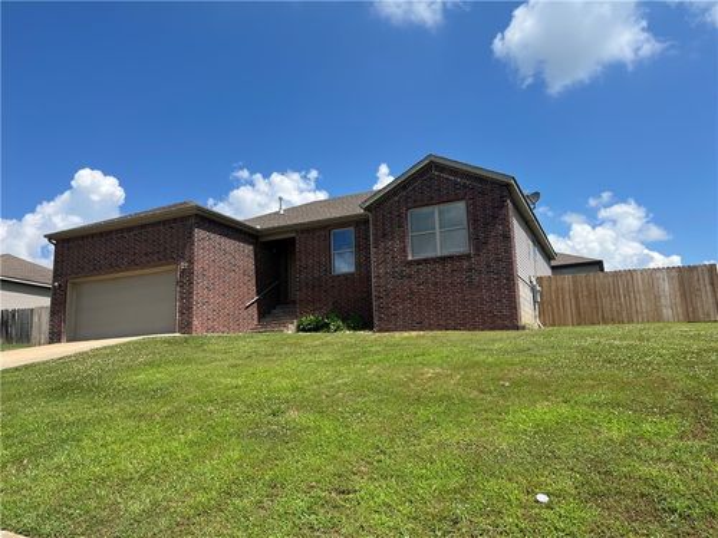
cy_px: 269
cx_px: 359
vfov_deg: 53.1
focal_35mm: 26
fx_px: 539
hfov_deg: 67.3
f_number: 1.6
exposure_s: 1/3745
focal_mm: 5.1
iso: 50
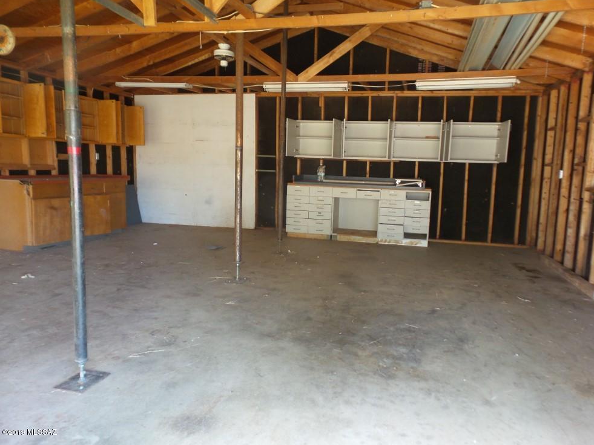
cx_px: 309
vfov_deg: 56.8
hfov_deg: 71.6
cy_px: 217
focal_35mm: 24
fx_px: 412
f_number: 2.8
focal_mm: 4.1
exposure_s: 1/30
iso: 200
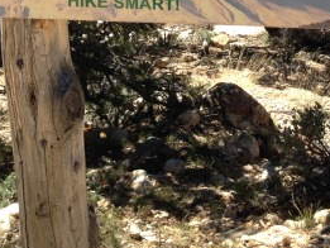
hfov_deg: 19.4
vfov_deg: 13.8
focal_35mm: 101
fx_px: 963
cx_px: 228
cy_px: -123
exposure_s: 1/847
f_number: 2.4
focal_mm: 4.12
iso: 50
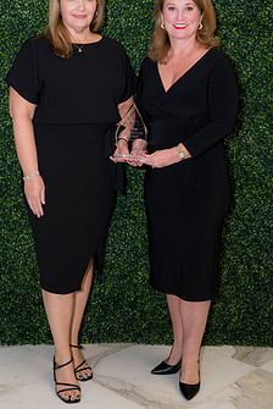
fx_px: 579
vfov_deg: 38.6
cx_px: 124
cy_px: 157
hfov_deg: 26.5
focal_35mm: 51
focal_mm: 38
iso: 400
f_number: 5
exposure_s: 1/160
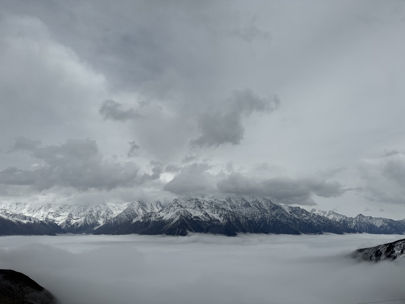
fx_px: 281
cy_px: 152
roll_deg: -0.5
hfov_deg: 71.6
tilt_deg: +14.9
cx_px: 202
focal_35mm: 24
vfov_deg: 56.8
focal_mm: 6.76
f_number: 1.78
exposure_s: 1/28571
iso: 64
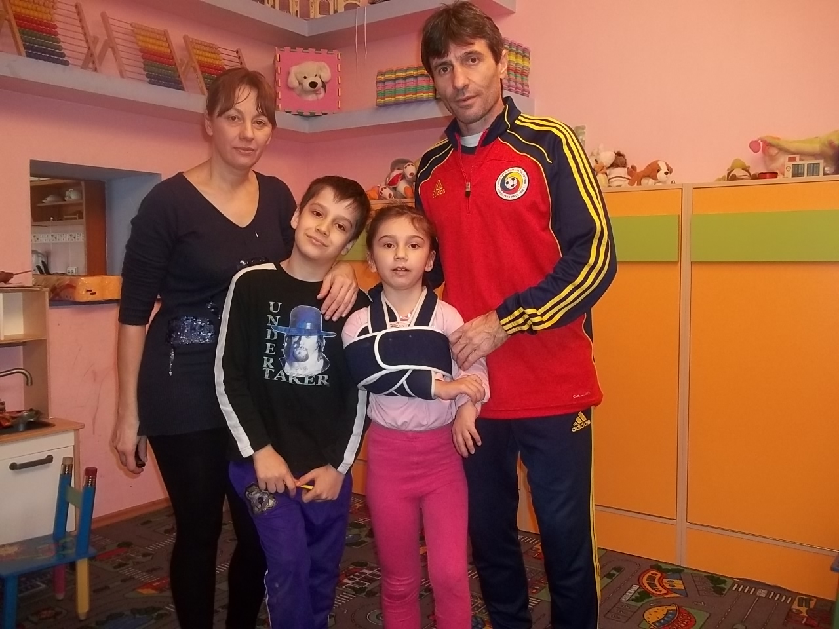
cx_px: 420
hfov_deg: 56.8
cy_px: 314
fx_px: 776
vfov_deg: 44.2
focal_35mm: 32
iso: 160
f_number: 2.9
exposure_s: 1/30
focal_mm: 5.7
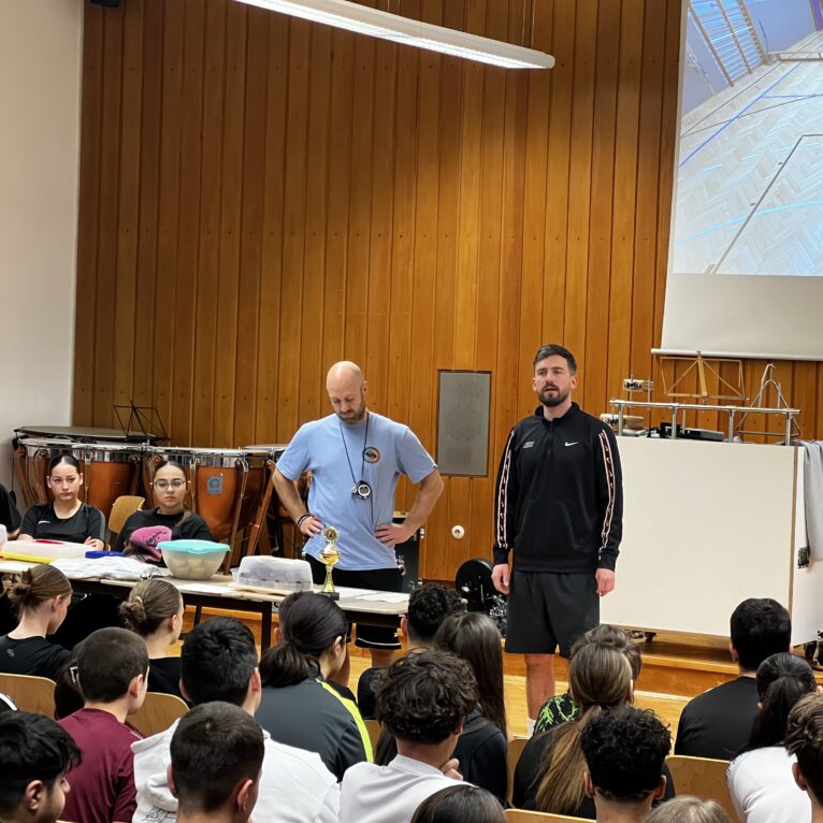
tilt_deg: -1.2
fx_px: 2448
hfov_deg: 19.1
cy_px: 412
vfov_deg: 19.1
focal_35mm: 91
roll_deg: -2.0
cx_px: 377
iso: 400
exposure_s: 1/50
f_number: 2.8
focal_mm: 9
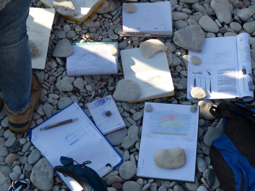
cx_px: 128
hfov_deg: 31.7
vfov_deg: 24.0
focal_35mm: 61
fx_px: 449
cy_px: 96
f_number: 4
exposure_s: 1/500
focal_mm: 10.9
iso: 100
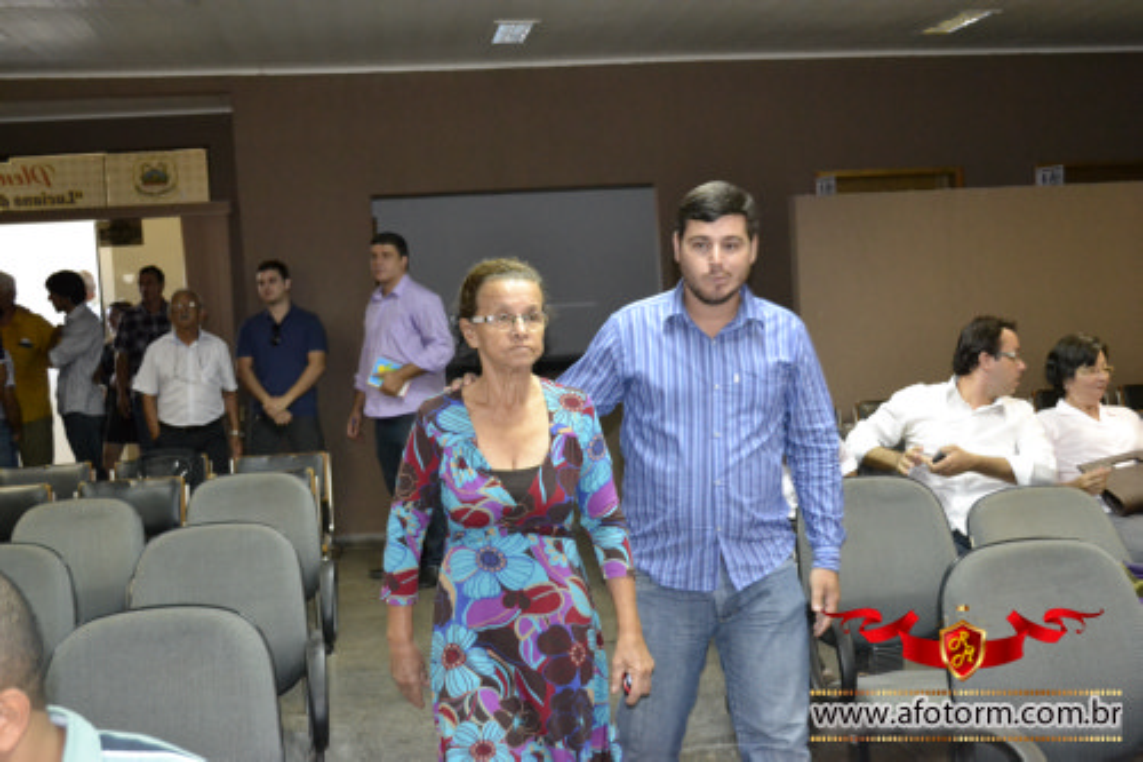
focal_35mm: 42
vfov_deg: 31.9
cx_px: 572
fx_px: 1333
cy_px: 381
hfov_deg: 46.4
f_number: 4.5
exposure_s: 1/60
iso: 3200
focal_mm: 28
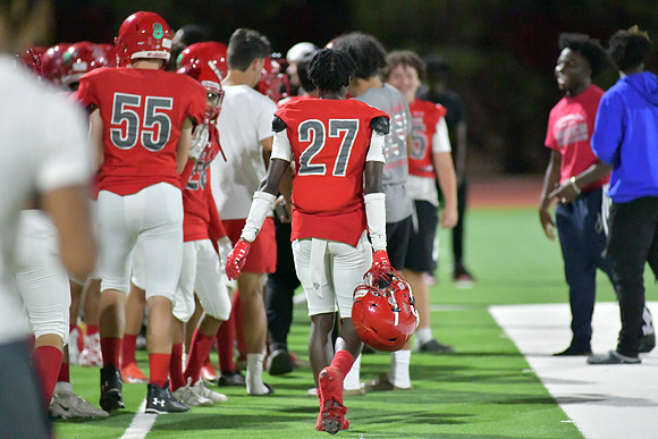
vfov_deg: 4.6
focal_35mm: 300
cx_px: 329
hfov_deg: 6.9
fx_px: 5484
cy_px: 220
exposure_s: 1/1250
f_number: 4
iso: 22800
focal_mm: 300
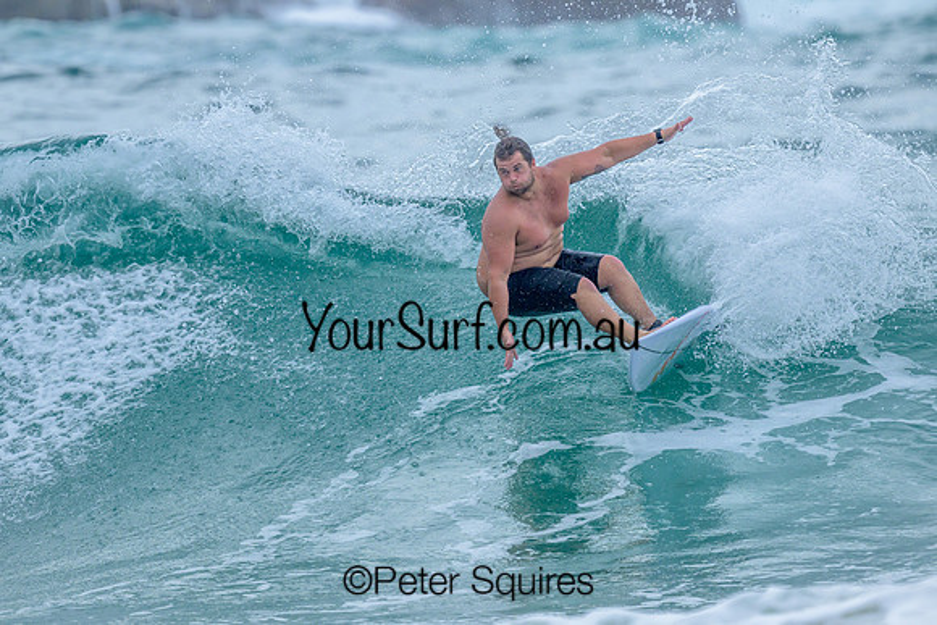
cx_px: 412
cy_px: 275
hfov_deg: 1.9
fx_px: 28626
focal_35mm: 1100
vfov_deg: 1.3
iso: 560
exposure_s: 1/2500
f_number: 6.3
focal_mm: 800
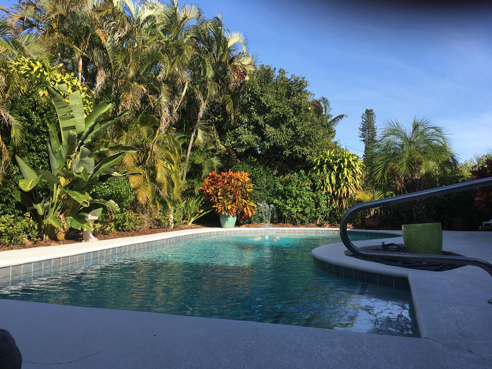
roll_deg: -0.2
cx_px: 246
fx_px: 412
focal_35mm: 29
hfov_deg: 61.7
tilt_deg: +3.4
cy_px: 184
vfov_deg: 48.2
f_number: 2.2
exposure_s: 1/1183
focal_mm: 4.15
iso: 25
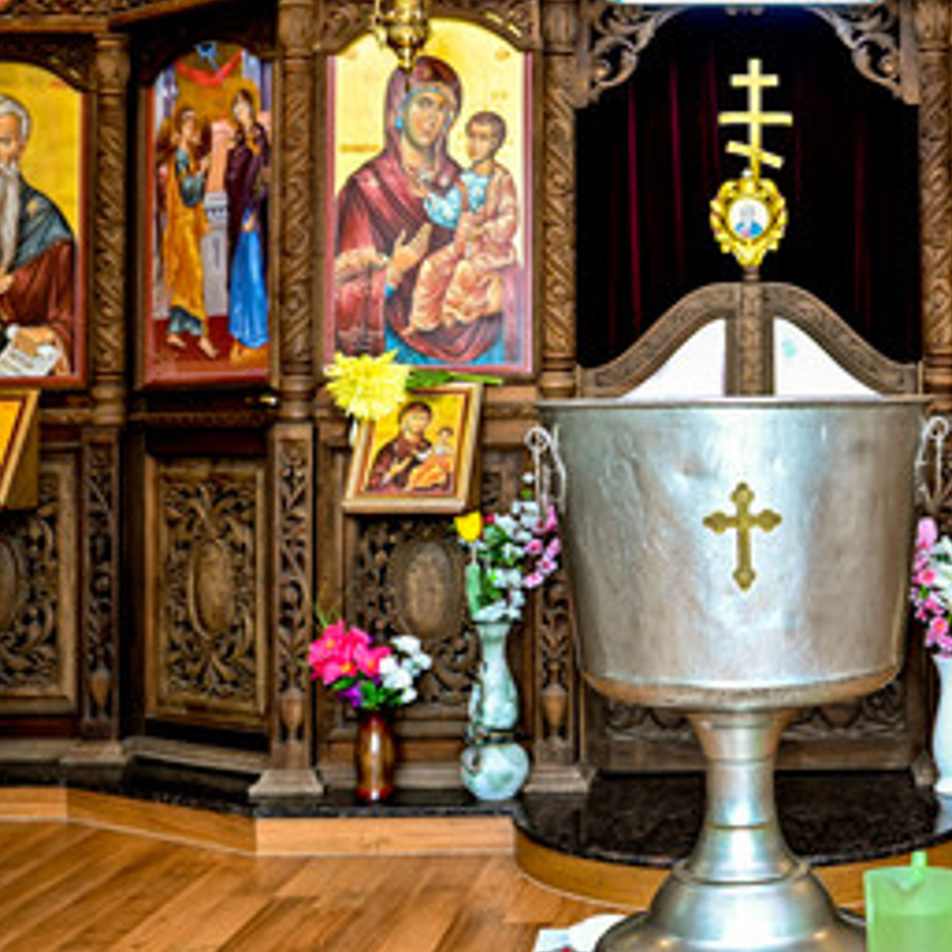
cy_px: 357
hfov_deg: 32.2
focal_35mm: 51
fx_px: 1587
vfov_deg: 33.2
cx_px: 811
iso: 1250
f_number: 4
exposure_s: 1/125
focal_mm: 24
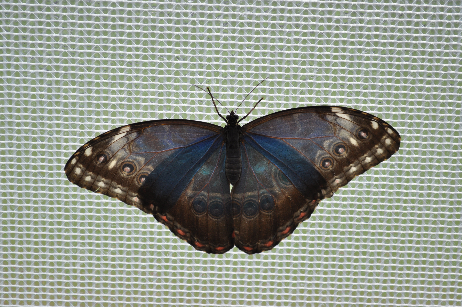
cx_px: 231
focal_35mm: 82
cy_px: 154
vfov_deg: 16.5
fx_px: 1057
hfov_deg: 24.6
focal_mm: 55
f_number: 5.6
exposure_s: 1/640
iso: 400
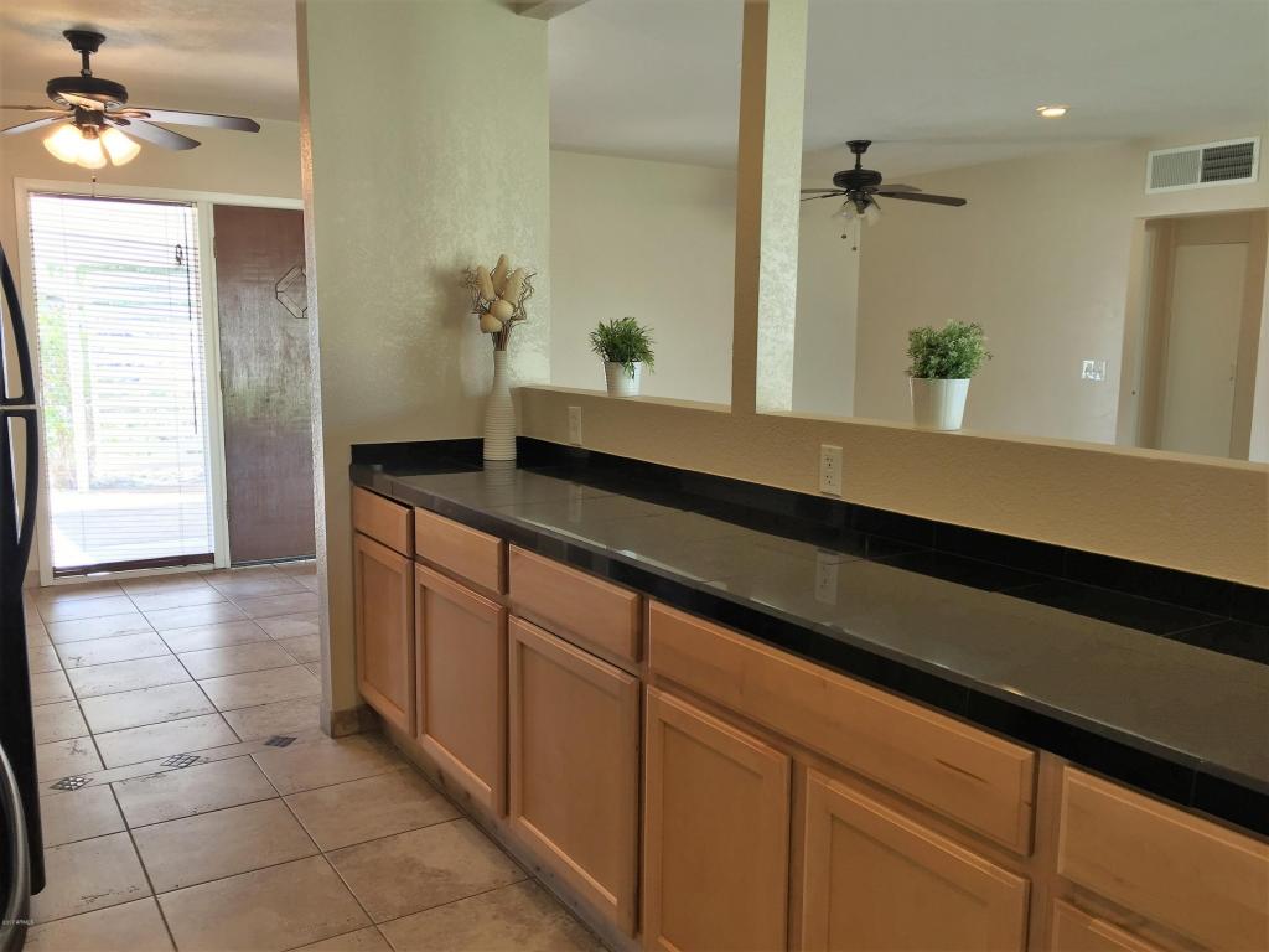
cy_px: 476
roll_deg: -0.8
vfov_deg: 48.2
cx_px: 634
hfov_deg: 61.7
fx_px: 1063
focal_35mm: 29
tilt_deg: -8.8
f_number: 2.2
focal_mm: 4.15
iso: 32
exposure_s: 1/30
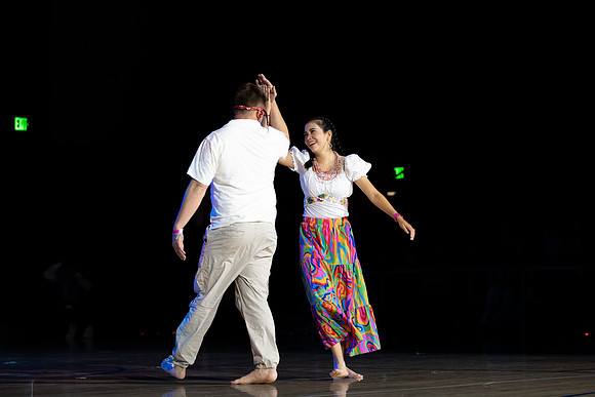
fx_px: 2117
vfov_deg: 10.7
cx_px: 326
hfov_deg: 16.0
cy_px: 191
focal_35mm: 128
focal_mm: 110
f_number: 4
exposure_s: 1/250
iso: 4000
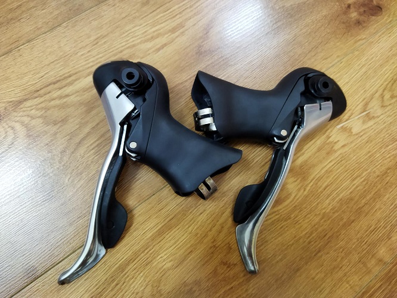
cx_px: 198
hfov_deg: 65.3
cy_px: 149
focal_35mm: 27
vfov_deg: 51.4
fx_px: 310
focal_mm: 4.71
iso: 481
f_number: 1.79
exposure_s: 1/25
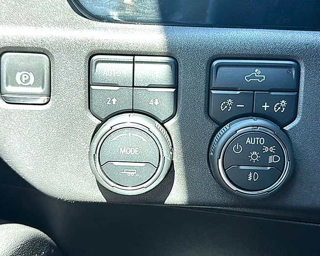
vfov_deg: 38.3
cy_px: 129
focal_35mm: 39
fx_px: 370
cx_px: 171
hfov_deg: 46.8
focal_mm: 6.86
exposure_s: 1/40
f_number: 1.78
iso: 80
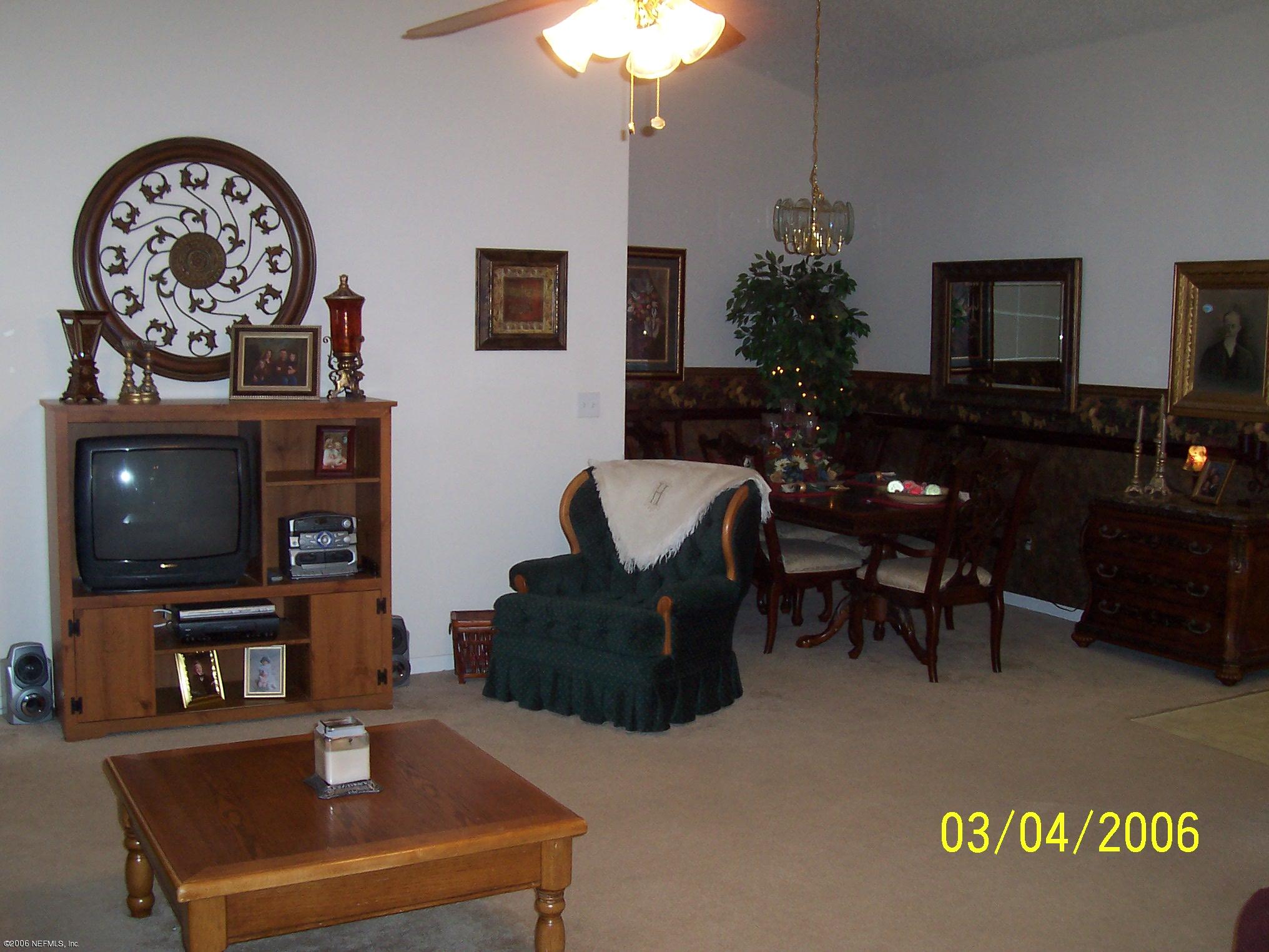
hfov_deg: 50.1
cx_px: 634
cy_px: 476
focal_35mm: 37
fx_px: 1356
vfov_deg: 38.7
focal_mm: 5.6
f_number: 2.8
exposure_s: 1/60
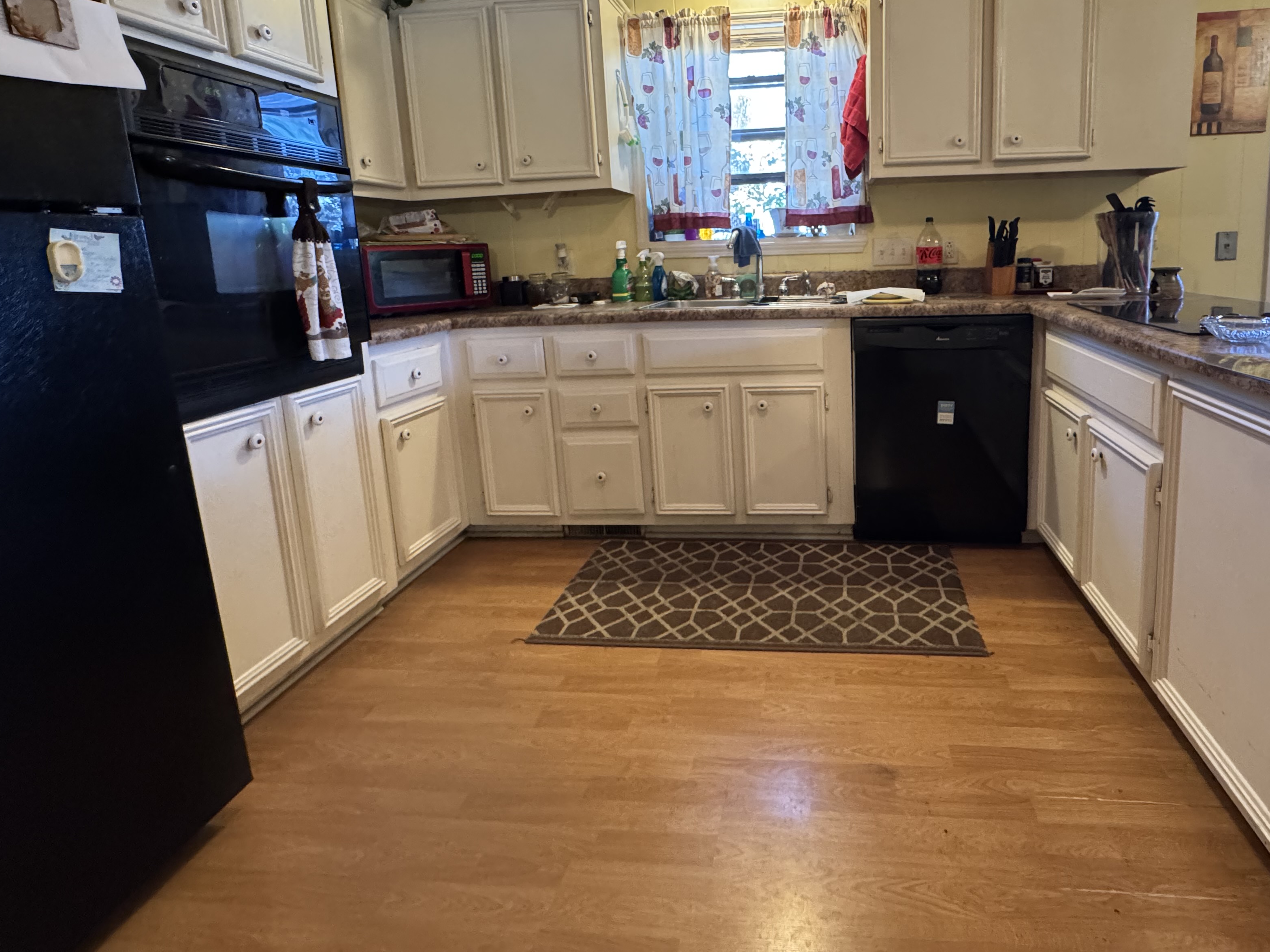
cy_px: 344
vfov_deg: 70.2
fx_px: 660
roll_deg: +1.6
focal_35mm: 18
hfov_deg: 86.5
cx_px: 772
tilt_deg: -8.5
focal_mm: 2.22
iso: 1000
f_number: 2.2
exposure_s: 1/60
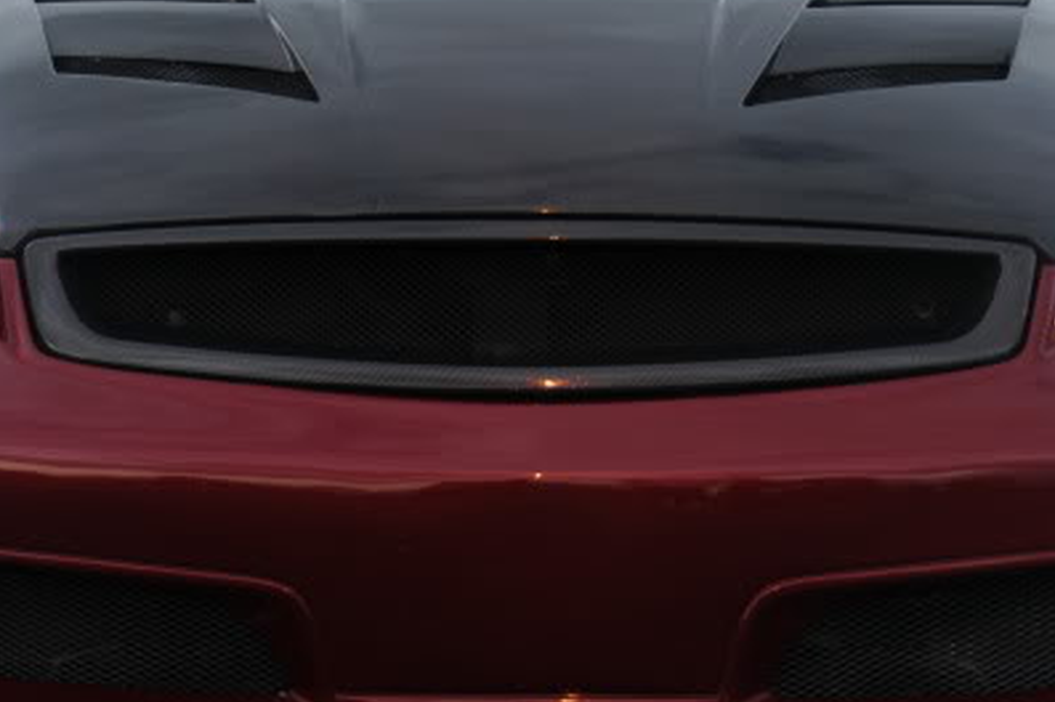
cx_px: 484
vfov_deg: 6.8
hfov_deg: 10.2
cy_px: 269
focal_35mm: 201
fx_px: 5885
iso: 200
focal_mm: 52
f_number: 4.8
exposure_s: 1/20
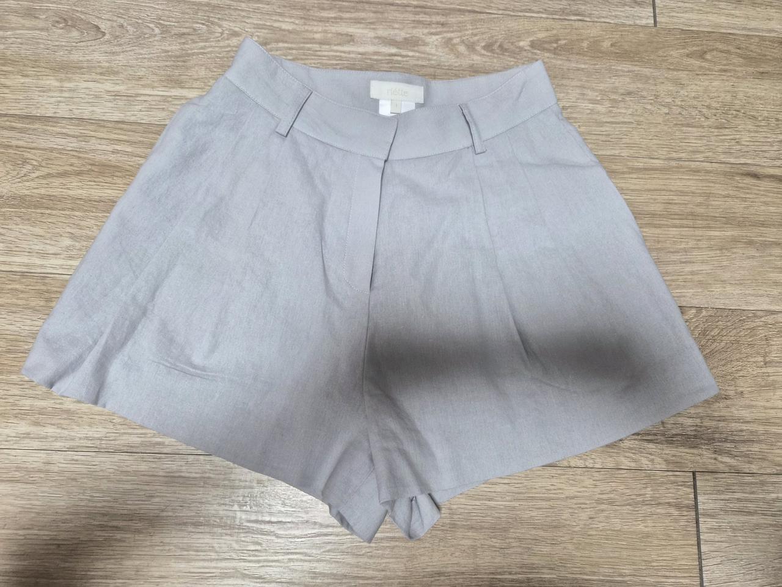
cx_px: 391
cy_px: 294
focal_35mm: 23
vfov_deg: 58.9
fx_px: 520
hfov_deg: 73.9
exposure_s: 1/120
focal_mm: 5.4
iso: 250
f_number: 1.8
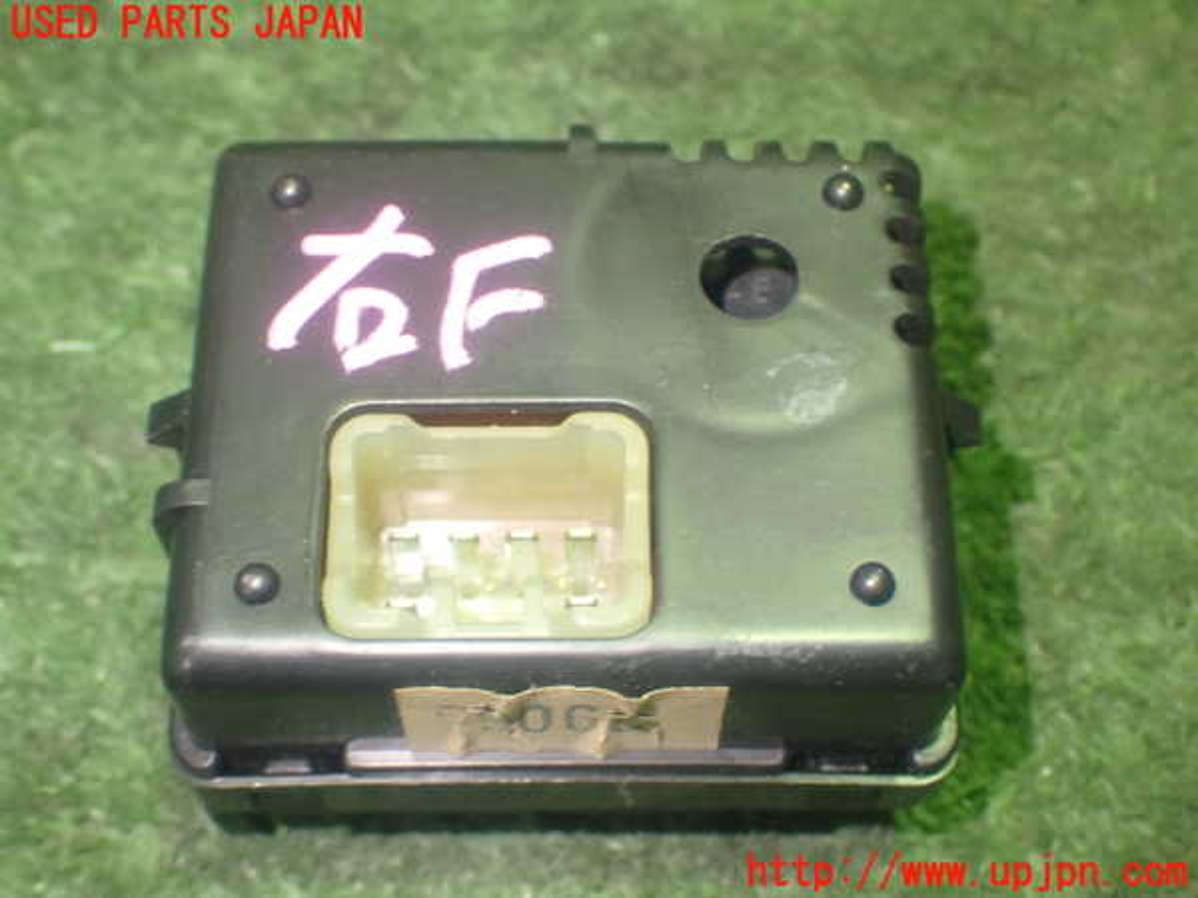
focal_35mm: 54
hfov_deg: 35.5
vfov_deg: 27.0
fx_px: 1869
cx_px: 599
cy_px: 449
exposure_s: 1/25
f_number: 3.3
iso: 800
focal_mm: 9.65
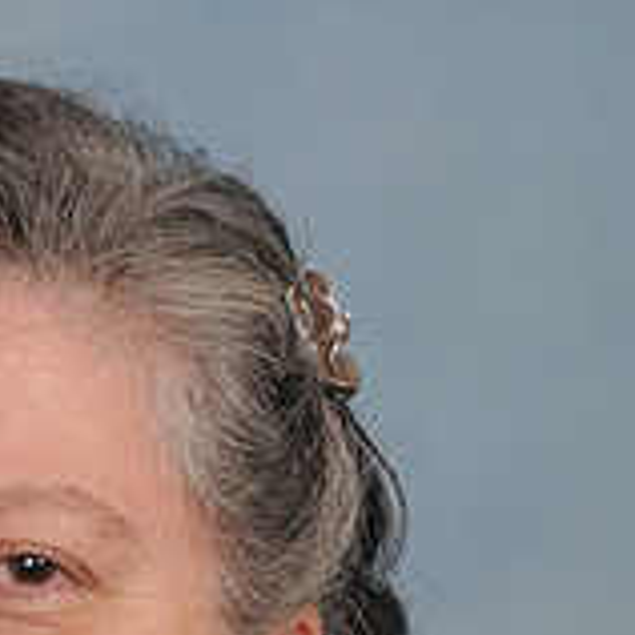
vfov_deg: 4.2
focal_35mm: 420
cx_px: -98
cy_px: 836
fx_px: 8717
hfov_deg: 4.2
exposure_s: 1/80
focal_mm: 90
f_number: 5.6
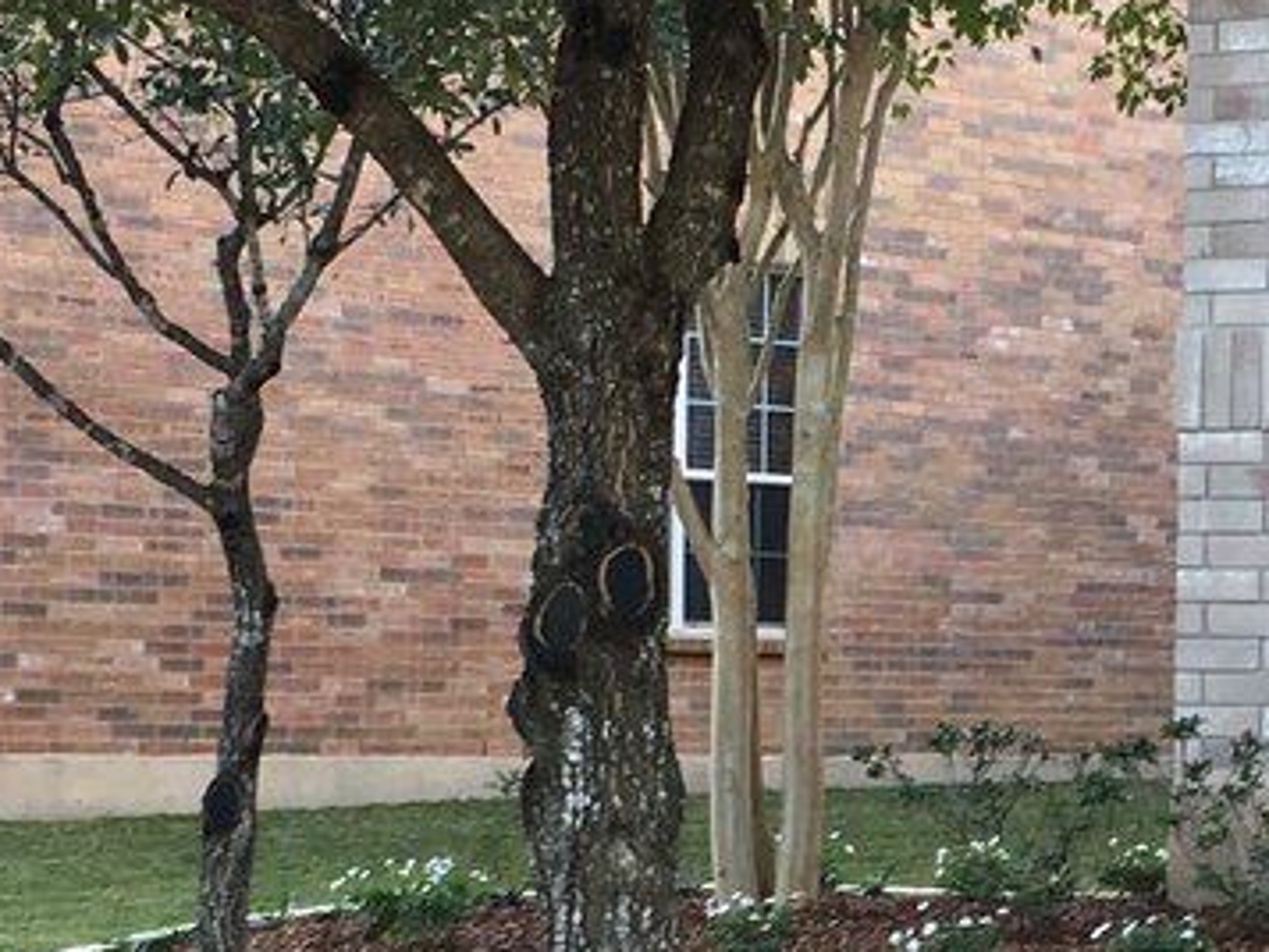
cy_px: 913
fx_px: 4767
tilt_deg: -3.0
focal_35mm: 130
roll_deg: -1.5
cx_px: 1102
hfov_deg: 15.0
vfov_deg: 11.3
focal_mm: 4.15
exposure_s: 1/60
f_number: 2.2
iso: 25
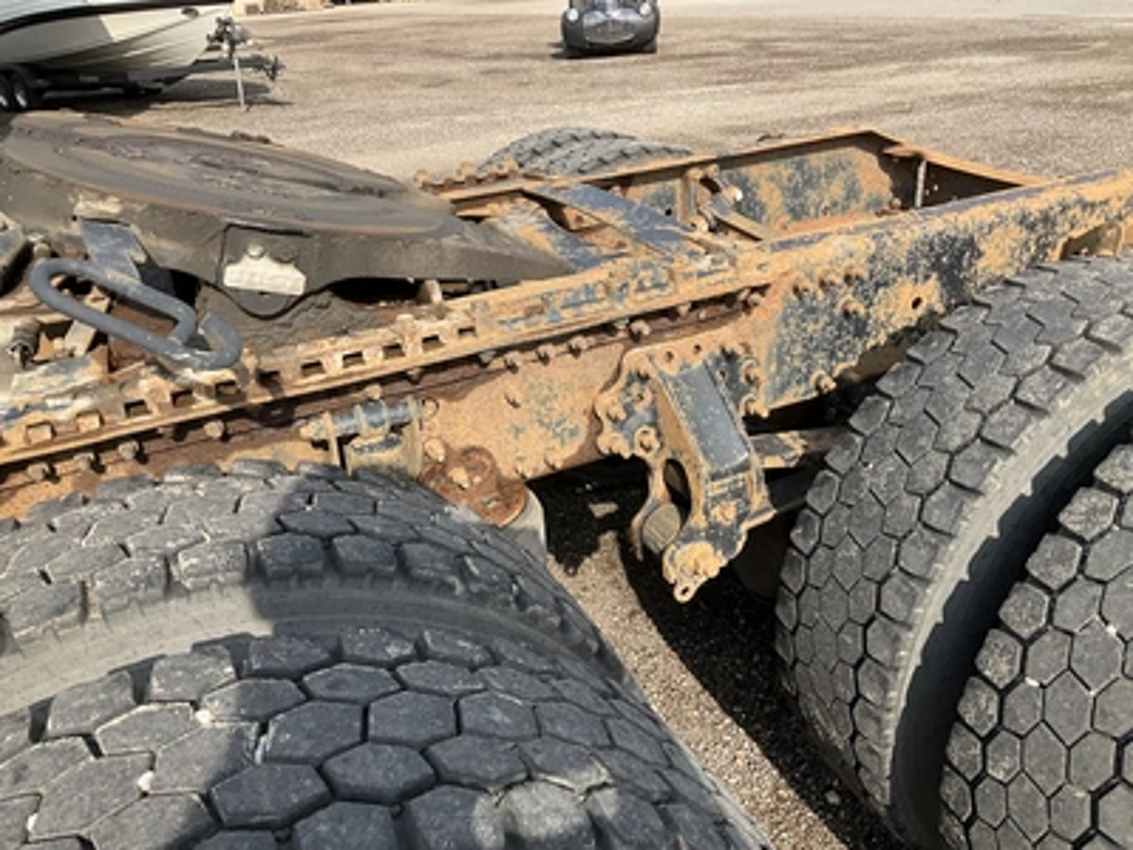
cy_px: 425
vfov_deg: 48.2
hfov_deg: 61.7
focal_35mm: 29
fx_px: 949
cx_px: 566
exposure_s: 1/804
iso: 25
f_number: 1.8
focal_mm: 3
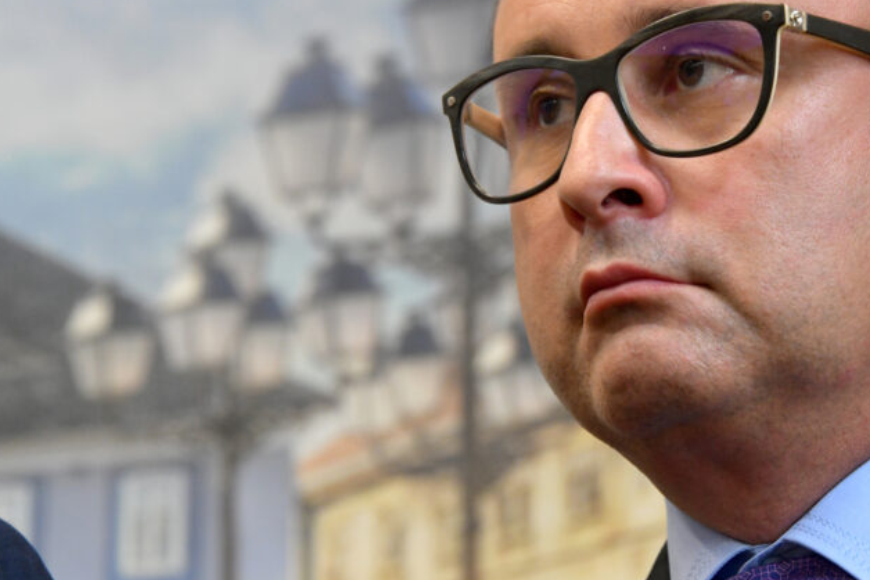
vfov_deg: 6.2
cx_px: 646
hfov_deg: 9.3
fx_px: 5318
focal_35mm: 220
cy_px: 236
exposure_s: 1/80
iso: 1600
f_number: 6.3
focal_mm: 135
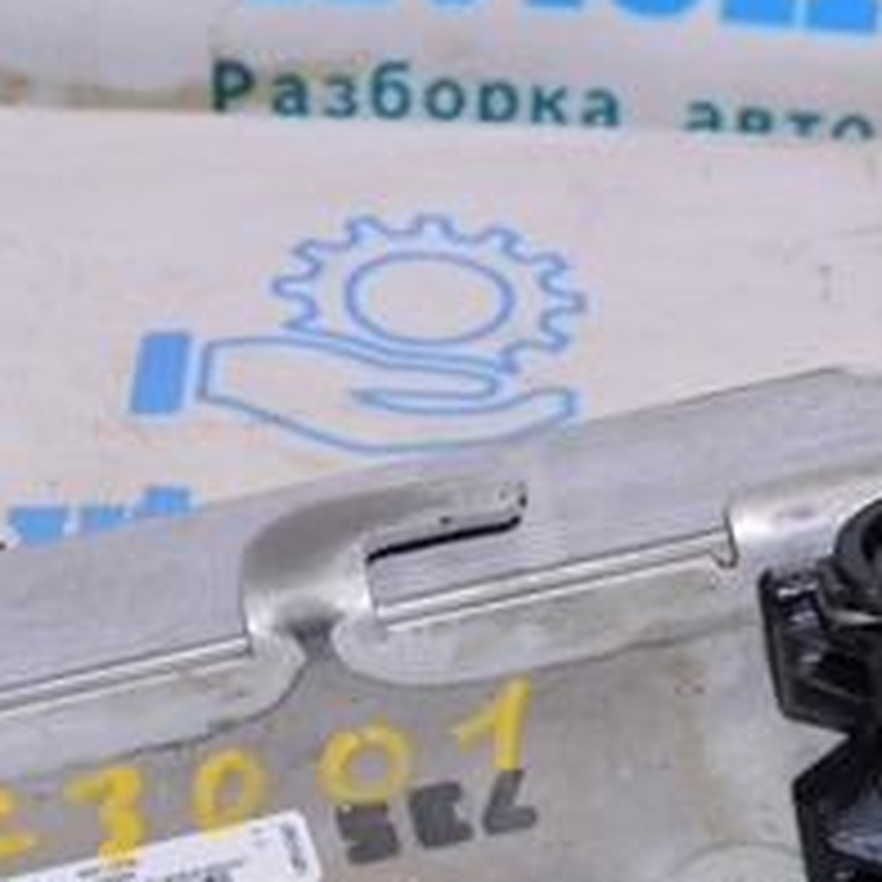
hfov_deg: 17.4
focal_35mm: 100
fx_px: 2883
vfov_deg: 17.2
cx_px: 531
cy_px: 790
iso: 1600
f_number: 8
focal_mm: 24
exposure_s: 1/200
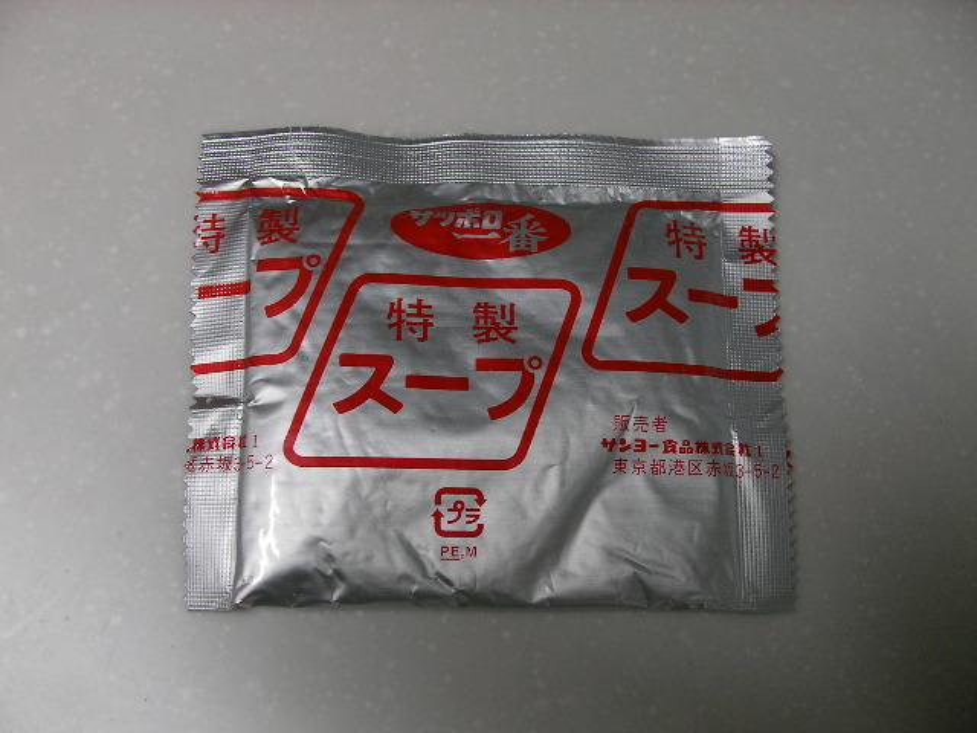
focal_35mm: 38
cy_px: 366
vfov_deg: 37.7
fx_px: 1073
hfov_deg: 49.0
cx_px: 488
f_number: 3.5
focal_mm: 5.8
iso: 93
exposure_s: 1/30.1
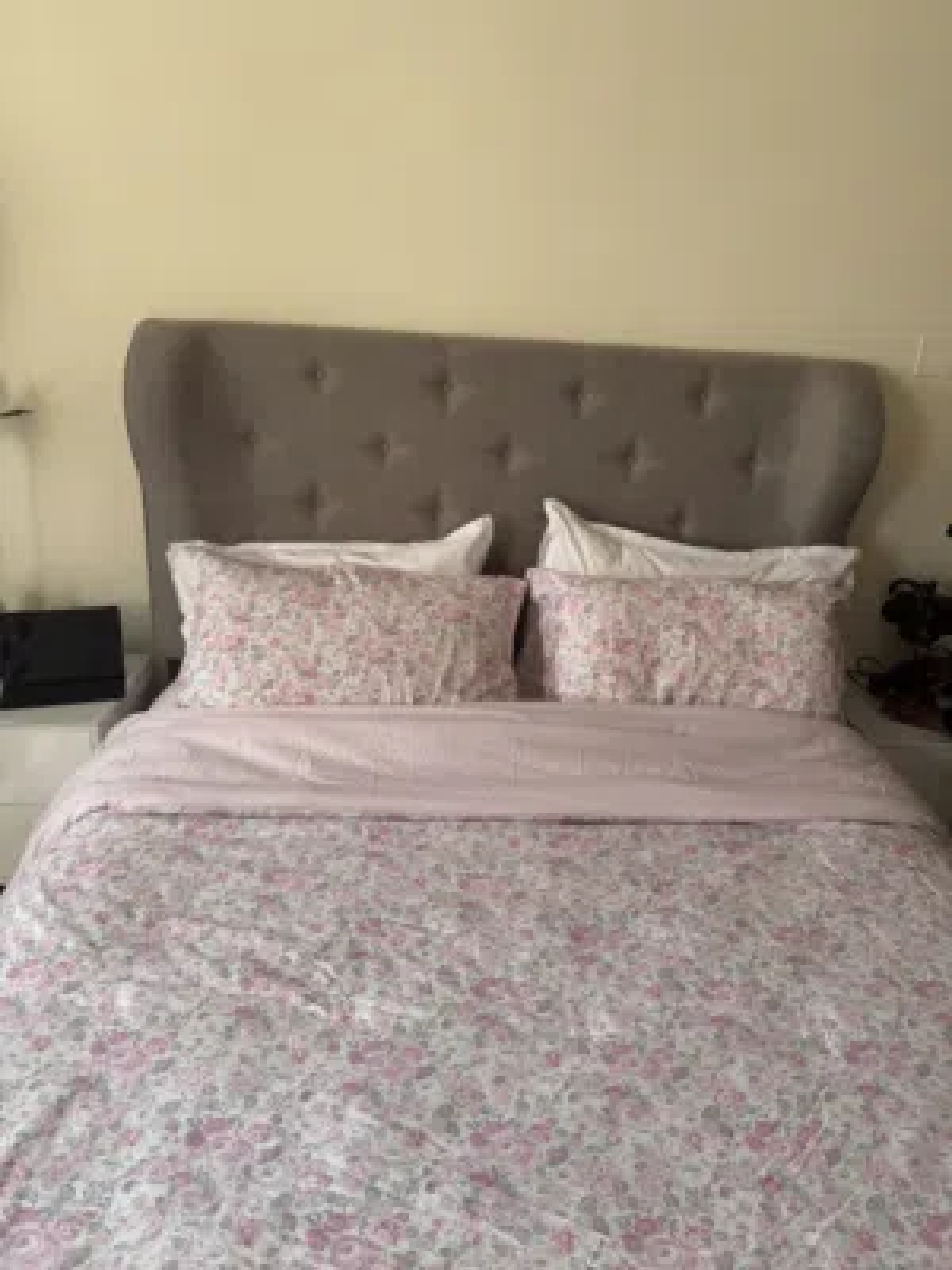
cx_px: 476
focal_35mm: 24
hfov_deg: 56.8
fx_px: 880
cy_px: 635
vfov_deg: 71.6
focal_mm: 6.76
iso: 100
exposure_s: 1/121
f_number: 1.78
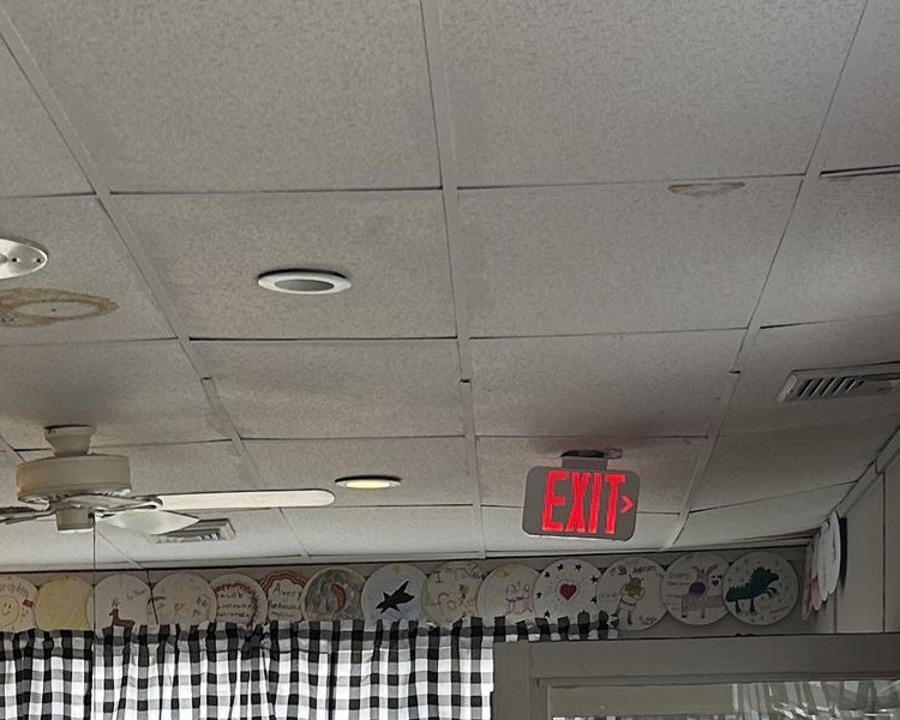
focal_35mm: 104
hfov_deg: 18.0
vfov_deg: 14.0
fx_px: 2770
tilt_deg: -2.3
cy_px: 1046
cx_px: 12
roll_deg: +0.5
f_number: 1.5
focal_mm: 5.7
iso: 64
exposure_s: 1/120
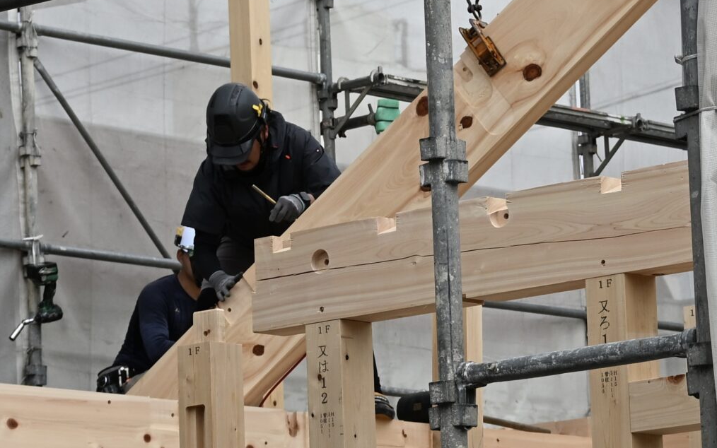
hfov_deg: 28.6
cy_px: 208
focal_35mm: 72
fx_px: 1407
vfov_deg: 18.1
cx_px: 361
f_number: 10
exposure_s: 1/1000
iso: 400
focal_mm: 70
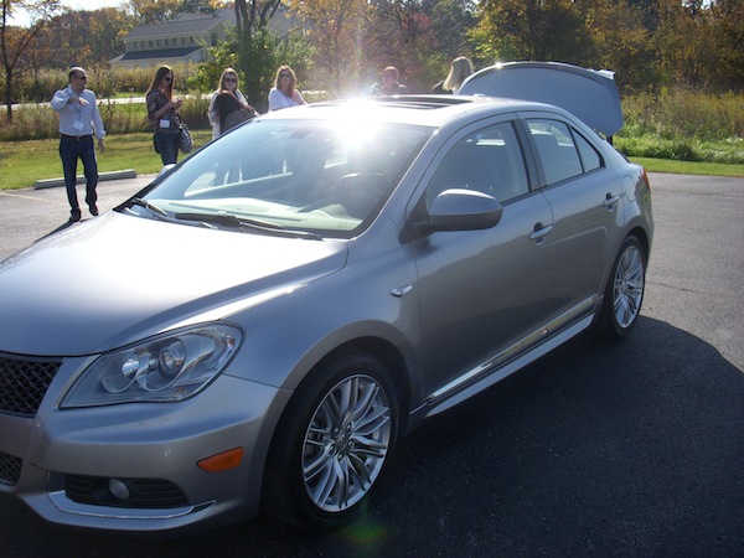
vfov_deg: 37.7
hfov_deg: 49.0
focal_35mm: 38
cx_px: 372
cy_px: 279
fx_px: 817
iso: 100
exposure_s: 1/800
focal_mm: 6.3
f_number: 3.3
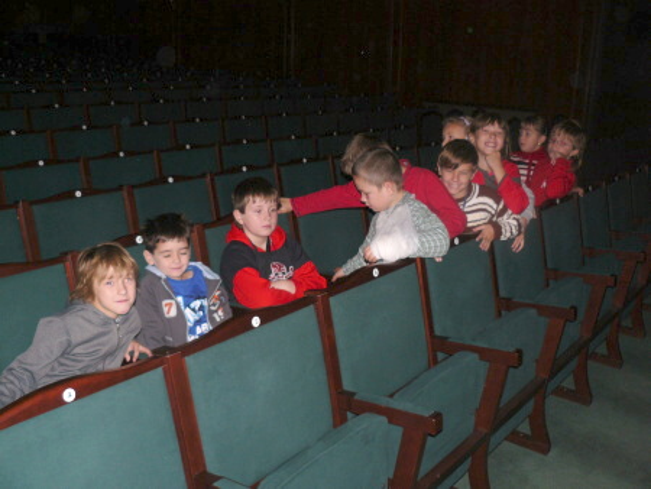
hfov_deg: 51.3
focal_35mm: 36
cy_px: 244
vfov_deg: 39.7
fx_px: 677
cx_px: 326
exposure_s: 1/50
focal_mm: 6
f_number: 2.8
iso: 100
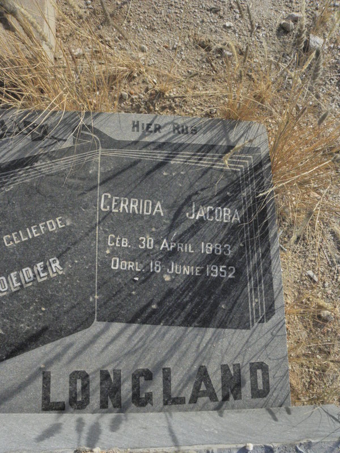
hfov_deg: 53.1
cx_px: 170
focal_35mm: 26
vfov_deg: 67.3
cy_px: 226
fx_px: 340
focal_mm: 4.6
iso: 200
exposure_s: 1/1000
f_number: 6.3
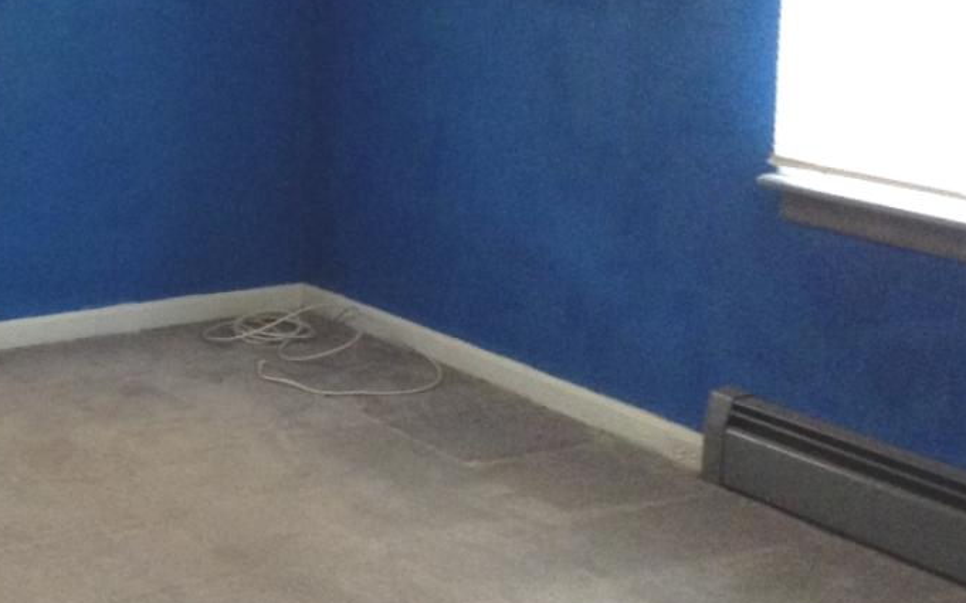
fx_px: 1947
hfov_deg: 26.4
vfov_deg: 17.4
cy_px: 94
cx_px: 4
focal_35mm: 74
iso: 250
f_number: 2.4
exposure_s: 1/20
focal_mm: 3.3
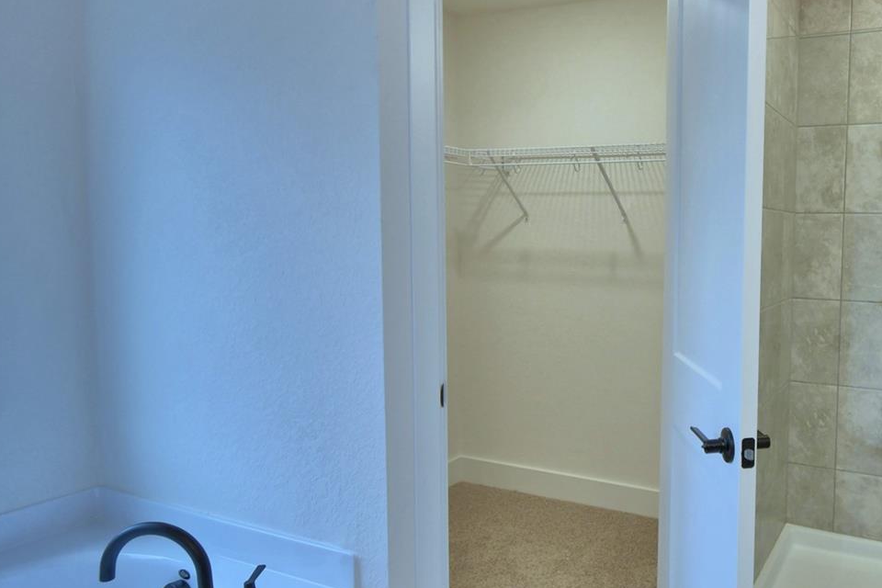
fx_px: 612
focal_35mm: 25
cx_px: 693
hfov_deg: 65.7
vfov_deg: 51.3
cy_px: 281
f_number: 4.5
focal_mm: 10
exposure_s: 1/60
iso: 400
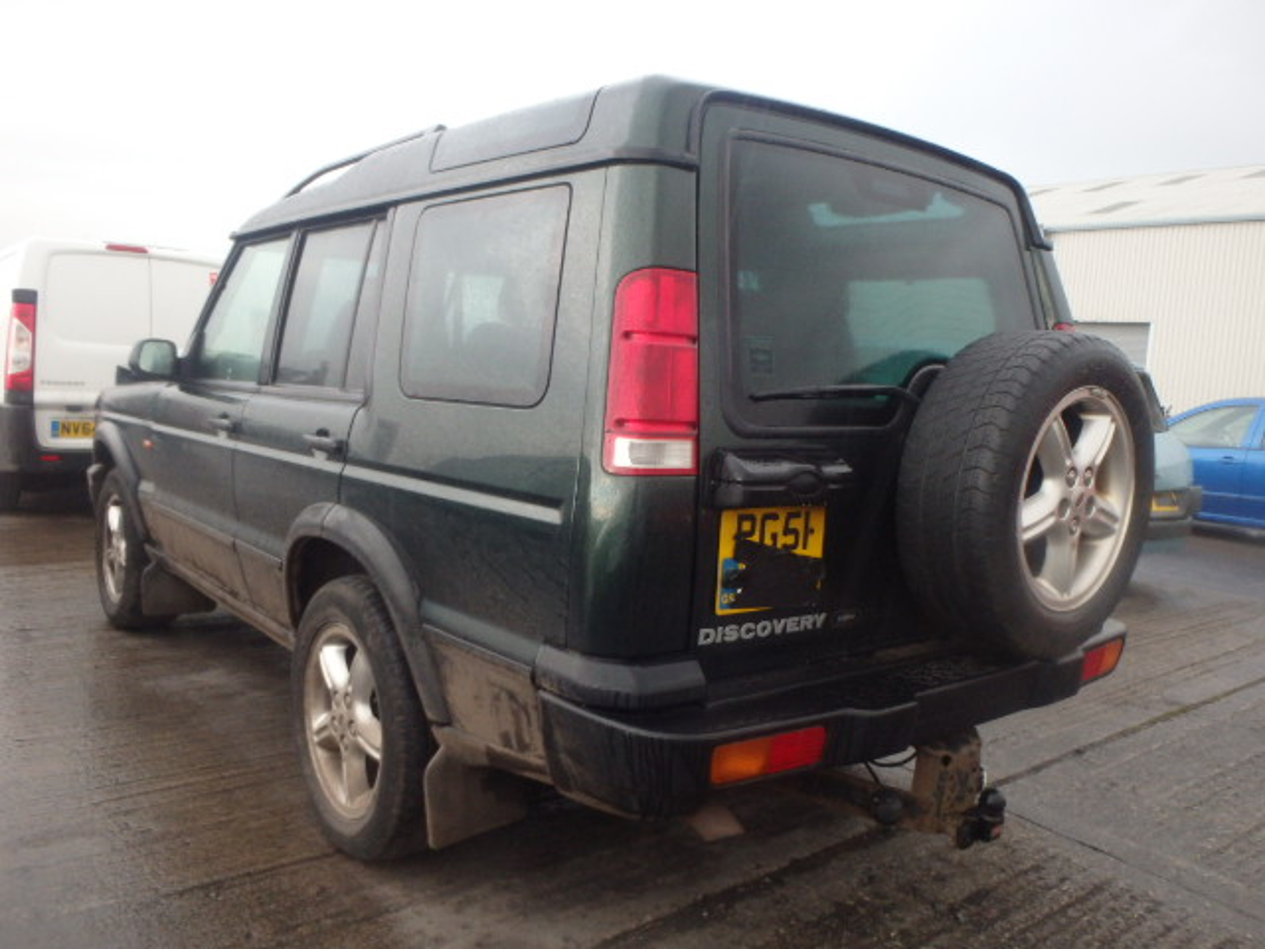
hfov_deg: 63.4
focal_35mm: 28
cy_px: 474
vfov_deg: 49.7
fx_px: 1023
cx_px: 632
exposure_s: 1/80
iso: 400
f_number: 3.9
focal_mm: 5
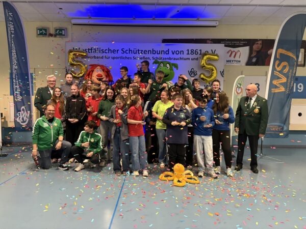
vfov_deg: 53.1
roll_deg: +0.0
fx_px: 230
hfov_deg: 67.3
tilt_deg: -3.5
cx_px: 153
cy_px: 114
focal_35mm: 26
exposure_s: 1/50
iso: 320
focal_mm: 5.96
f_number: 1.6
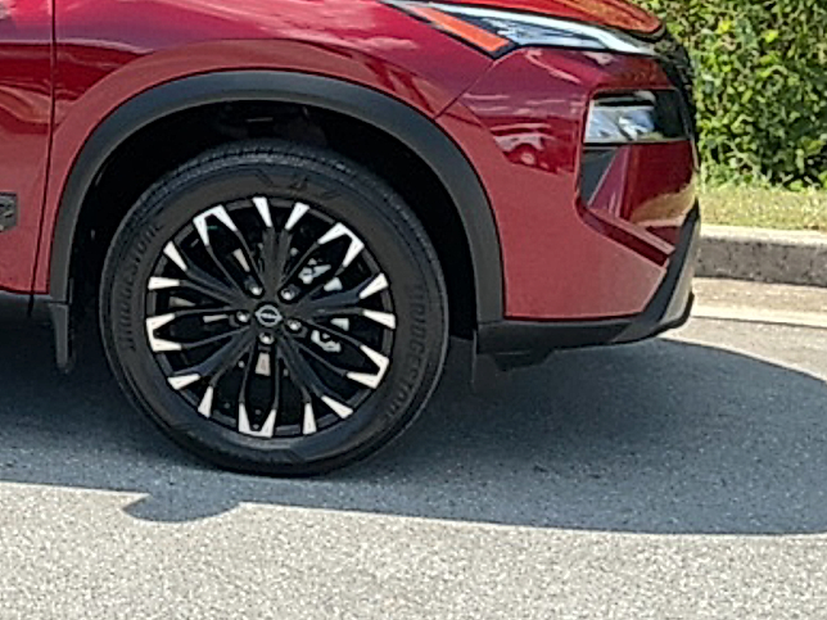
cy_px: -14
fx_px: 1720
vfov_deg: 19.8
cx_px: -190
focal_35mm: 72
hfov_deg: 24.3
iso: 25
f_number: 1.8
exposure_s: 1/593
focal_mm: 3
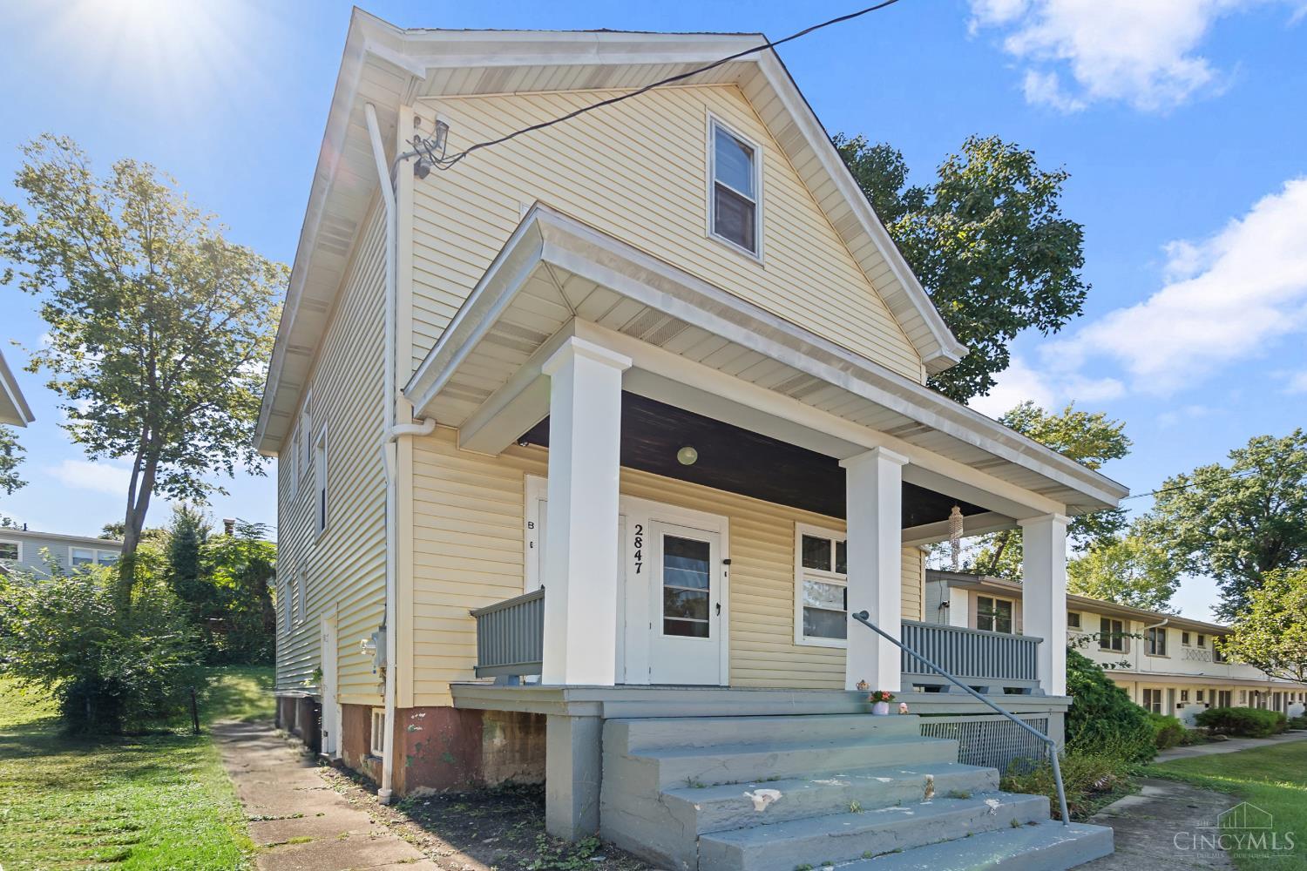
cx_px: 654
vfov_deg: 77.3
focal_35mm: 15
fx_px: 545
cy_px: 436
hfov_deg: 100.4
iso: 100
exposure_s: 1/40
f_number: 5.6
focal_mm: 10
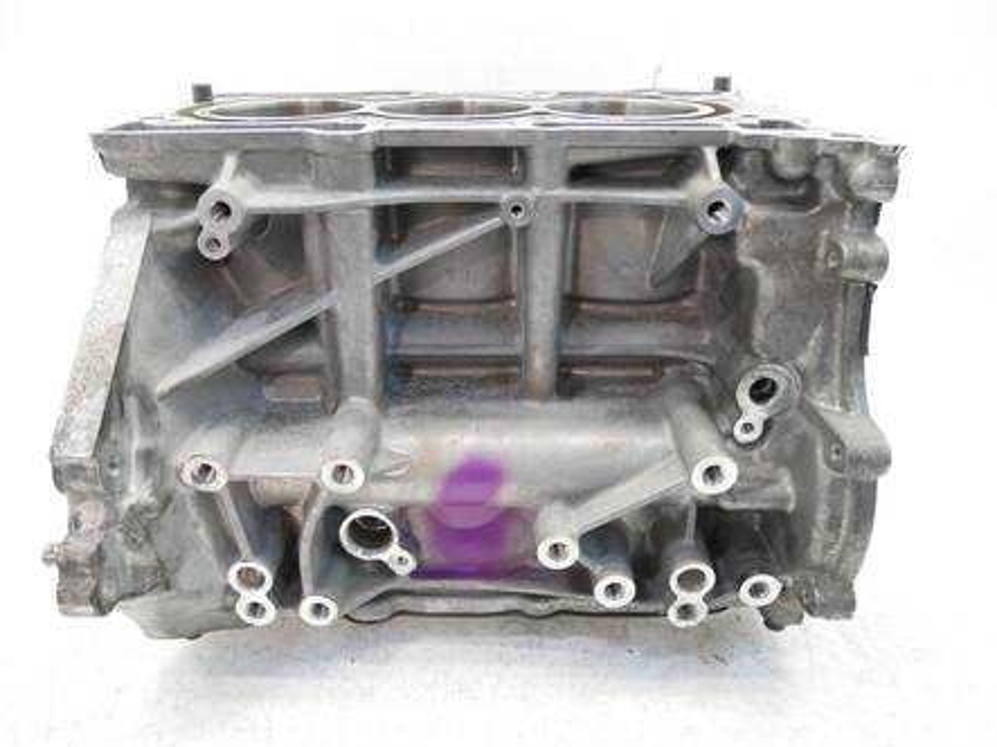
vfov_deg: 53.0
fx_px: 749
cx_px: 482
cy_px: 351
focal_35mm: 26
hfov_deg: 67.3
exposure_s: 1/60
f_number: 3.5
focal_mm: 12
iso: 1000
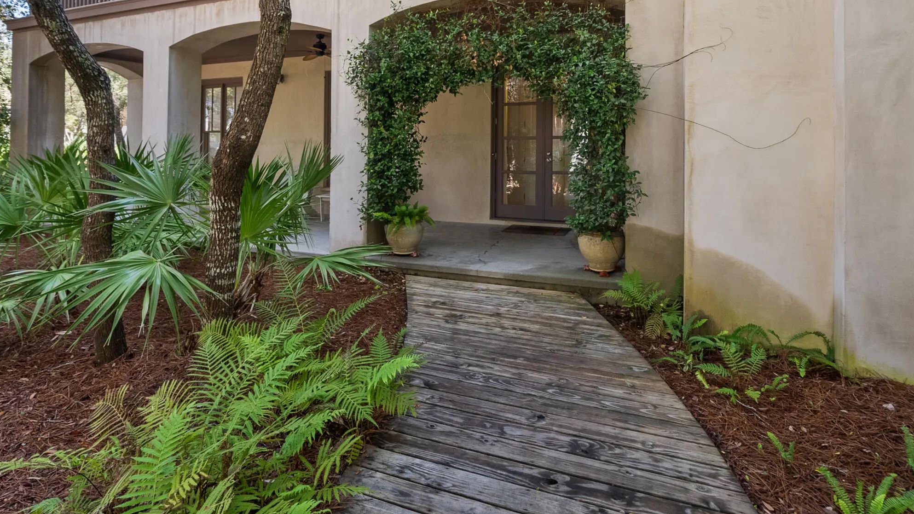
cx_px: 488
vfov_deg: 54.2
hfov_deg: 89.4
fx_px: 460
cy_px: 100
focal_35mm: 19
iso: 400
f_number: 7.1
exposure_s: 1/60
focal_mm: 12
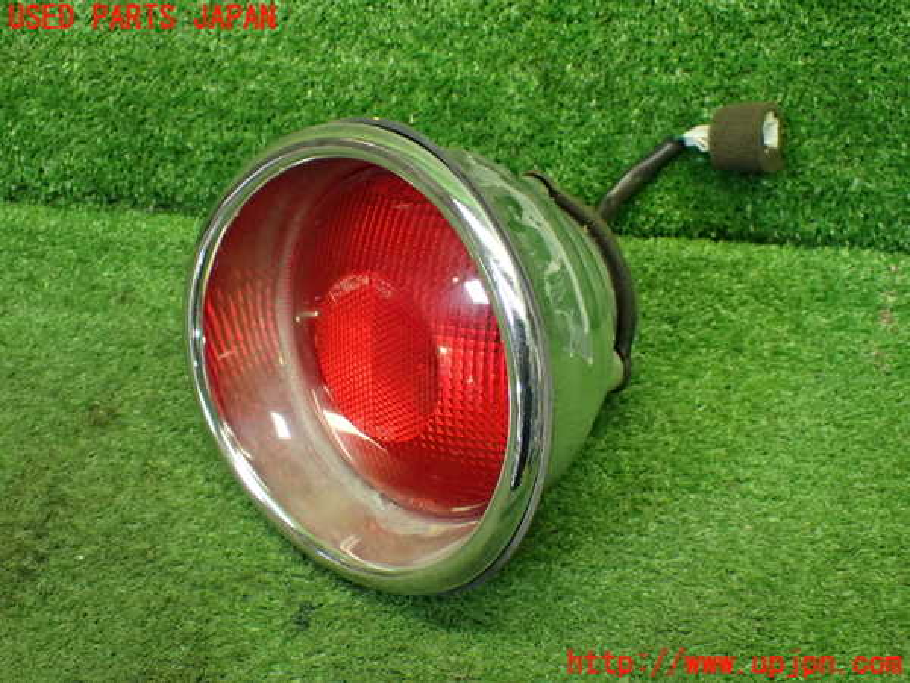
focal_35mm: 44
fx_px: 1157
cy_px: 342
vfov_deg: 32.9
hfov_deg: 42.9
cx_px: 455
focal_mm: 7.84
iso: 800
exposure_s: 1/80
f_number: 2.9
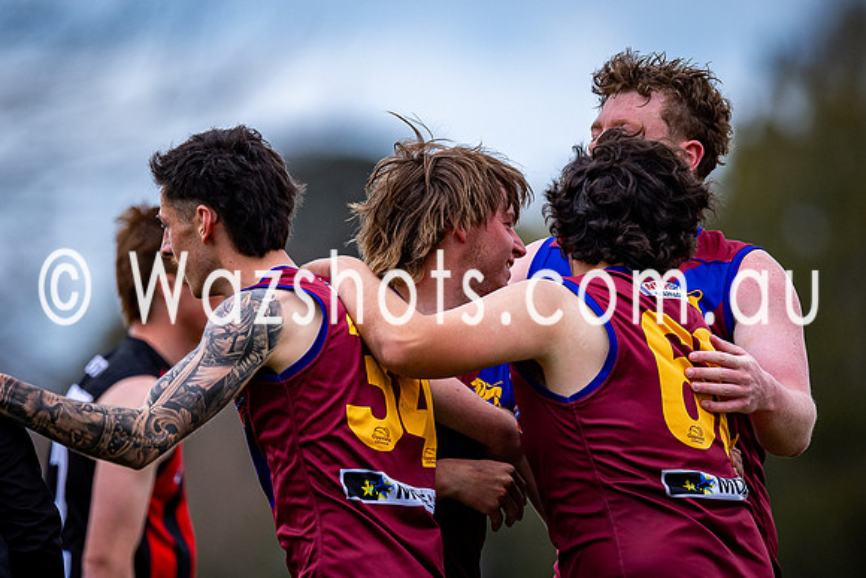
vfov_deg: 1.7
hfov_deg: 2.5
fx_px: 19792
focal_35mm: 823
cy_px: 356
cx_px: 451
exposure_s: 1/1600
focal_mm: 500
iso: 640
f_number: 4
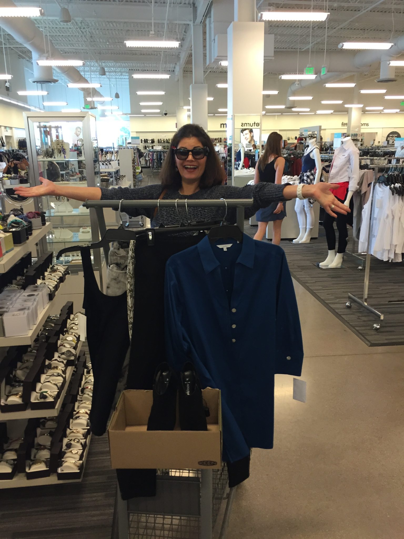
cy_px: 270
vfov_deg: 61.7
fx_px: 451
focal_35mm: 29
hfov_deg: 48.2
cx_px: 202
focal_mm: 4.15
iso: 50
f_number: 2.2
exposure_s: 1/30
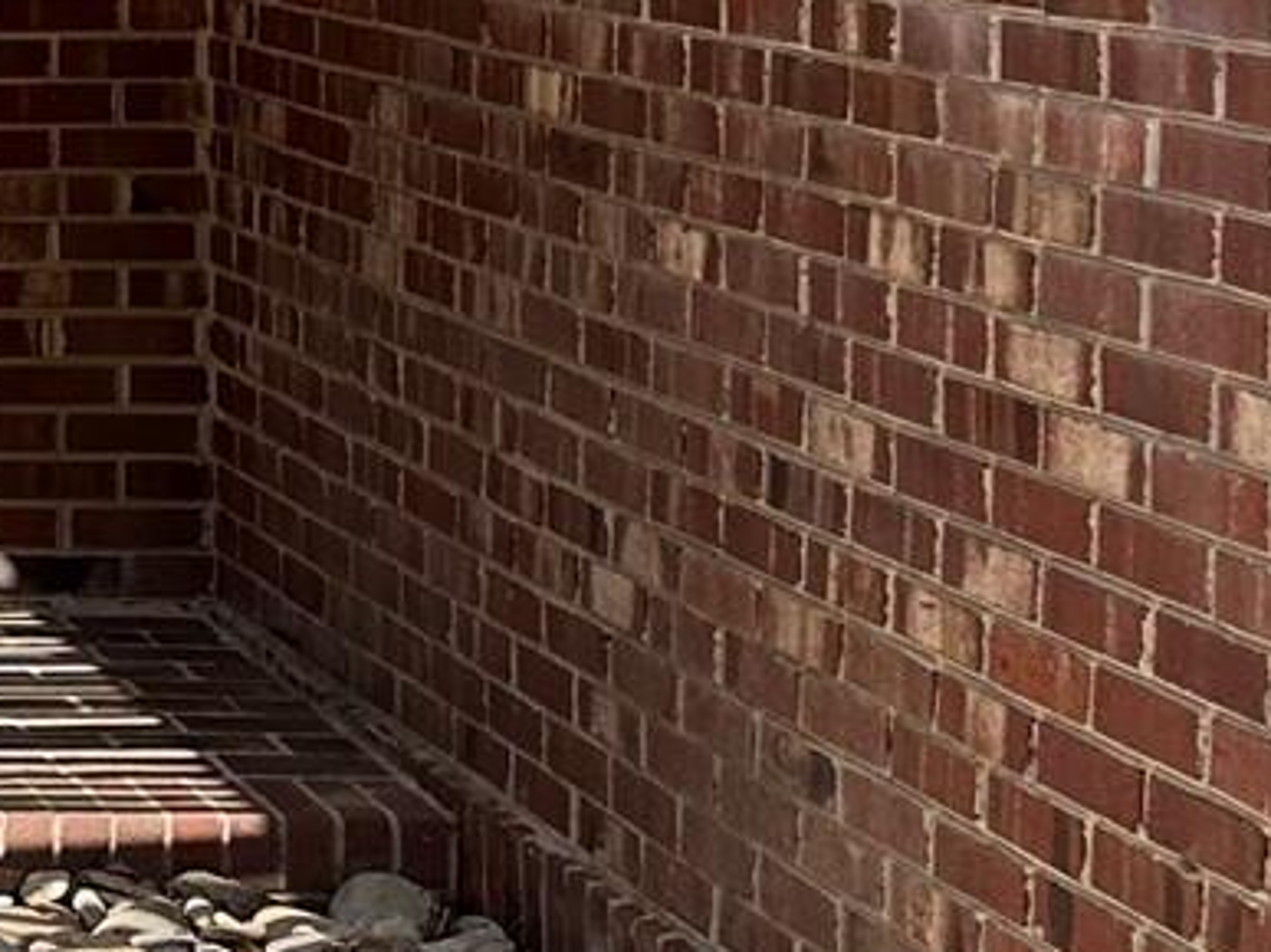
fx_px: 4662
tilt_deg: -2.9
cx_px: -1074
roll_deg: +0.4
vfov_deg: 11.5
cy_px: -161
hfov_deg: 13.7
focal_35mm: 127
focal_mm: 6.86
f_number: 1.78
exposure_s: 1/594
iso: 80
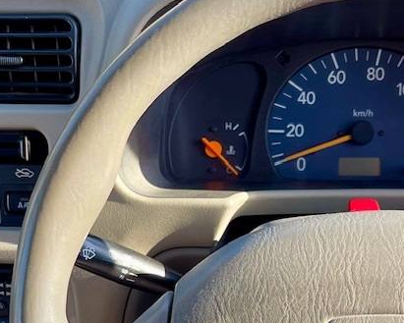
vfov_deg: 19.3
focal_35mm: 76
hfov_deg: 25.1
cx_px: 212
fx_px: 909
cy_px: 359
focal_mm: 5.1
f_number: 1.6
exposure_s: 1/126
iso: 32
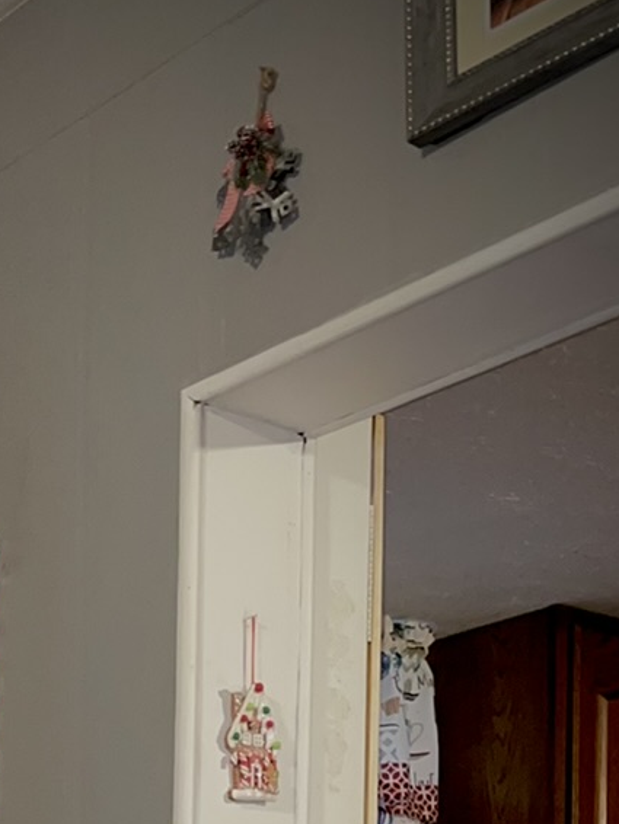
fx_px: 2240
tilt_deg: +1.0
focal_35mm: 94
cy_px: 1262
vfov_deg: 18.3
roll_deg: +0.4
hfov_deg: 14.1
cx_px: -462
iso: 80
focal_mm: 4.2
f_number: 1.6
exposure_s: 1/12
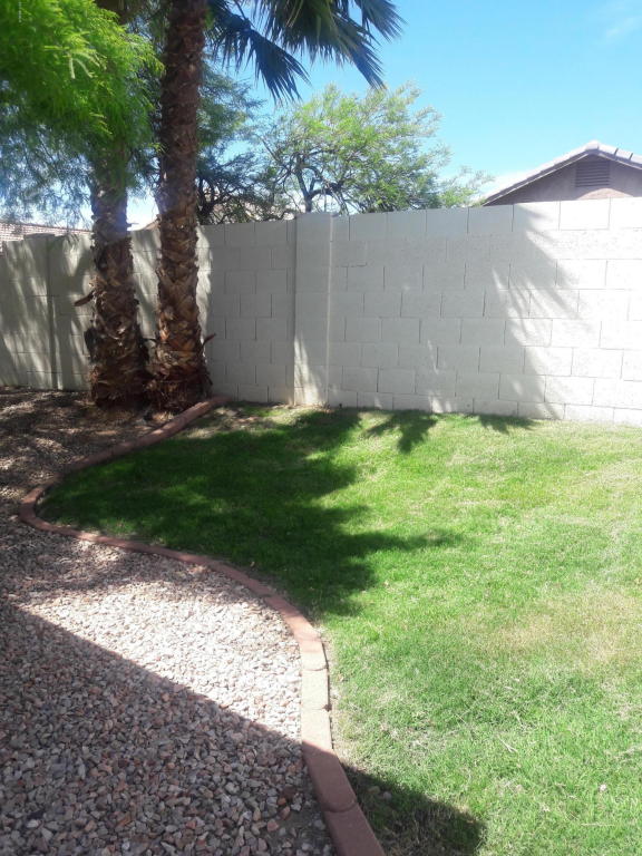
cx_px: 321
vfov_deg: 63.4
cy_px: 428
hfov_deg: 49.7
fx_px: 692
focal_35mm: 28
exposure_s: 1/654
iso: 40
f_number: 1.9
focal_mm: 3.7
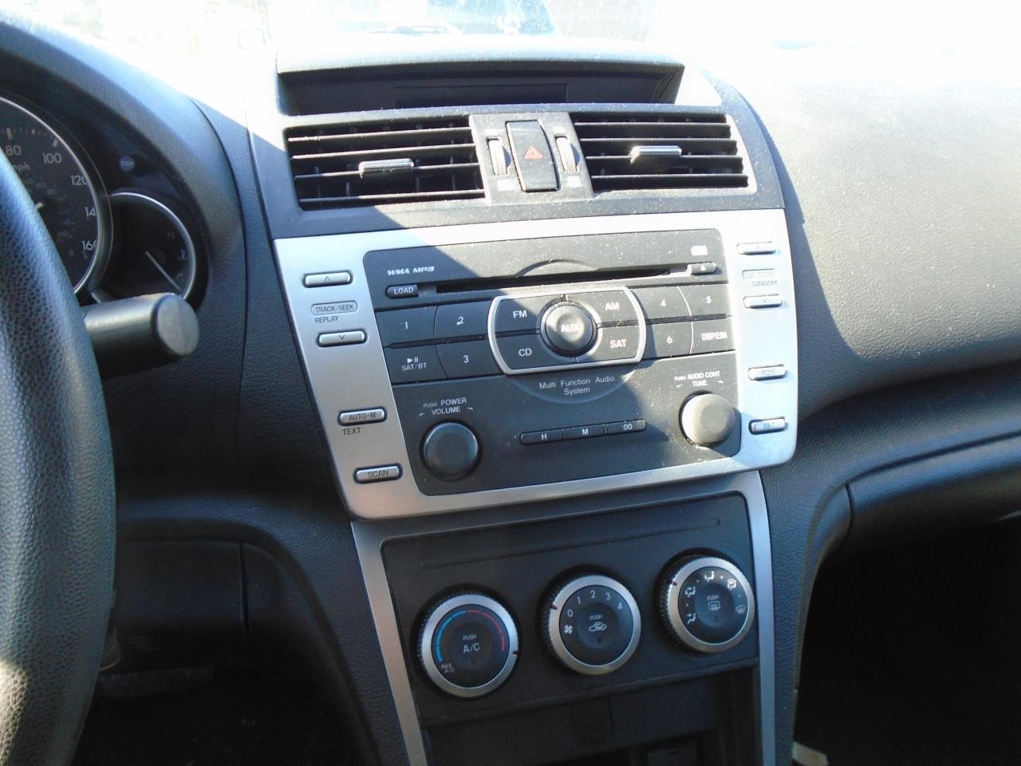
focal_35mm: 26
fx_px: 767
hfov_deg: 67.3
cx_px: 510
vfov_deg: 53.1
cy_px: 383
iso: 200
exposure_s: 1/60
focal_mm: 4.6
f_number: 3.2
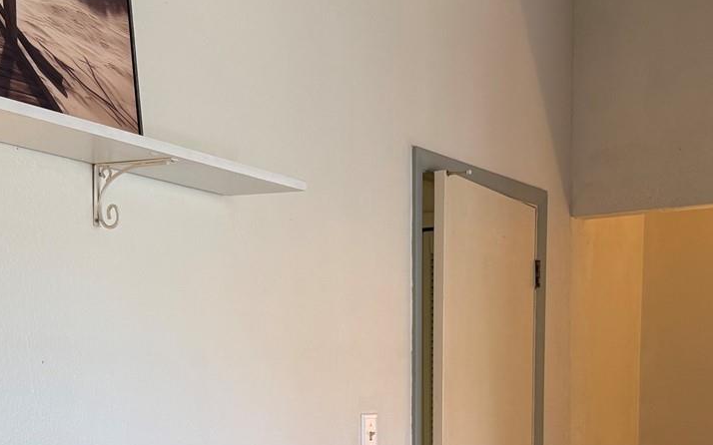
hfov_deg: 35.7
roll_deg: +0.2
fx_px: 1107
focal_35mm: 57
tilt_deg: -4.8
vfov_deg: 21.6
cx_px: 377
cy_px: 484
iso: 160
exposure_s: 1/60
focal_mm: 6.76
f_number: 1.78
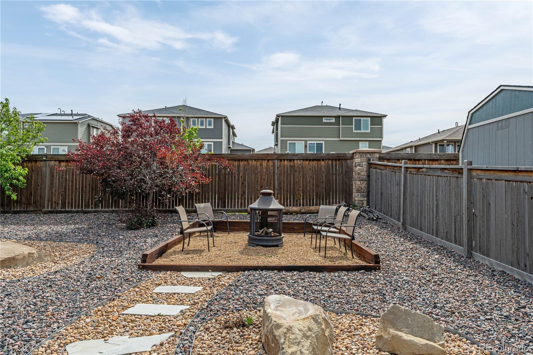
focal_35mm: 24
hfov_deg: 73.8
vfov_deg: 53.1
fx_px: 355
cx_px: 266
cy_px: 178
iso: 400
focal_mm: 24
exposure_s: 1/800
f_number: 9
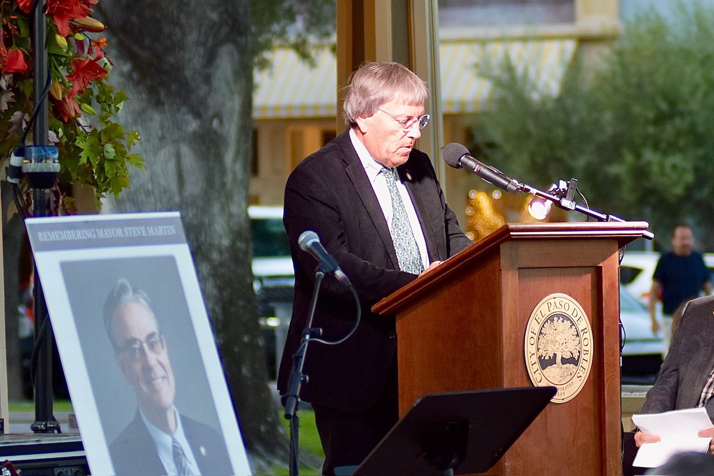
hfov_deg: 14.9
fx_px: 2737
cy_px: 238
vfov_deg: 9.9
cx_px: 357
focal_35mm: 138
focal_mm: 92
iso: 400
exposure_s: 1/320
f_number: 2.8
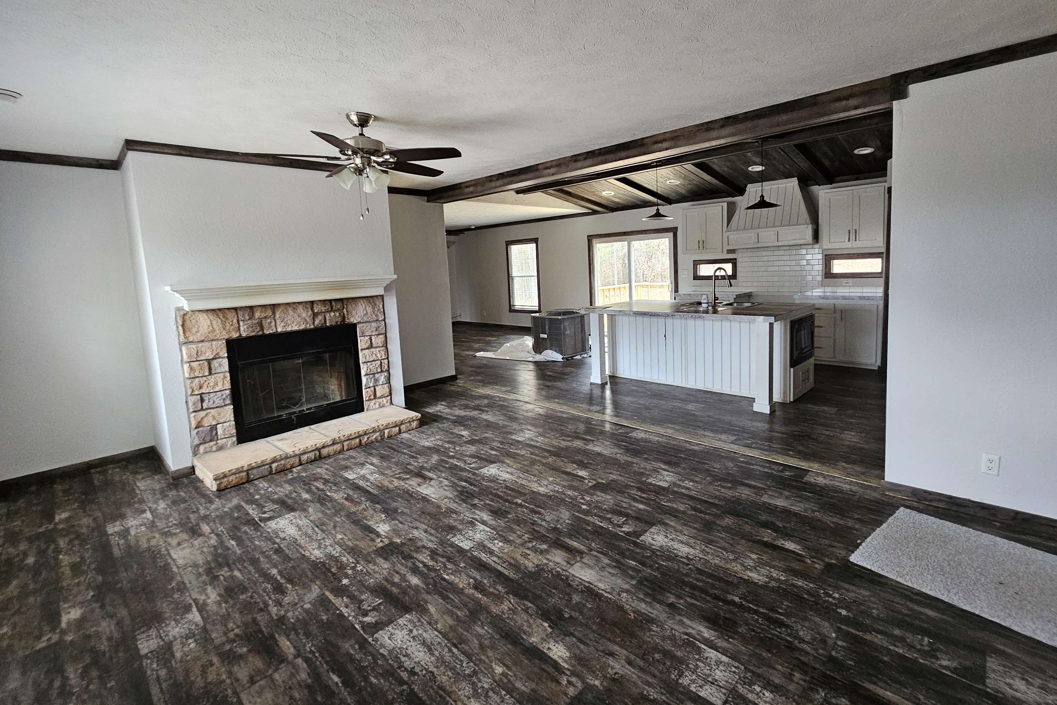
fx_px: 440
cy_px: 305
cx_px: 570
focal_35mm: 15
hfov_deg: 100.2
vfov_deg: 76.9
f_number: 2.2
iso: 400
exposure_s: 1/30
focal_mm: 2.2
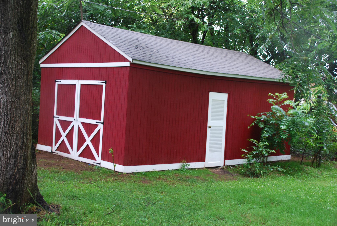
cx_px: 168
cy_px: 113
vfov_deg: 29.1
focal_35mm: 46
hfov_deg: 42.3
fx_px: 436
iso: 400
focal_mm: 31
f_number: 4.2
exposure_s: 1/15
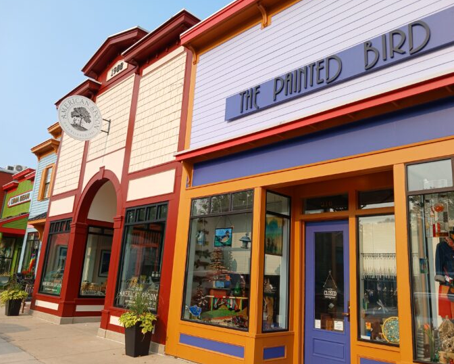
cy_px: 178
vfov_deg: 50.0
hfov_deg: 60.4
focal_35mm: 29
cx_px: 236
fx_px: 390
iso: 20
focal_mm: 4
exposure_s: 1/325
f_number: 1.8
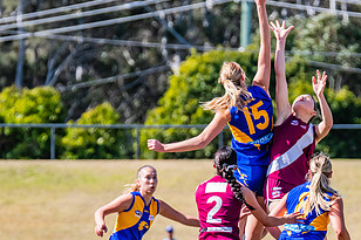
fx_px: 7055
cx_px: 298
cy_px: 178
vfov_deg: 2.0
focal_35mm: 704
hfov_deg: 2.9
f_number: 8
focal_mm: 360
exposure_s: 1/1600
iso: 800
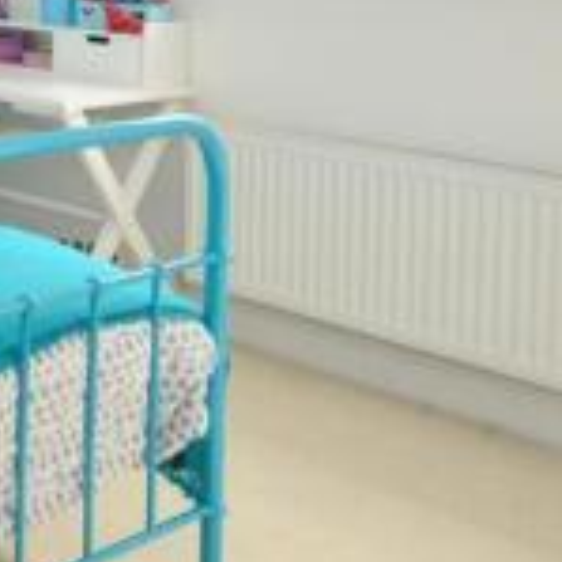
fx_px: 1029
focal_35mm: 56
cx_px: -400
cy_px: -106
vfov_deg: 27.1
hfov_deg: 21.8
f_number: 11
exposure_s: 1/10
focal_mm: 10
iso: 640
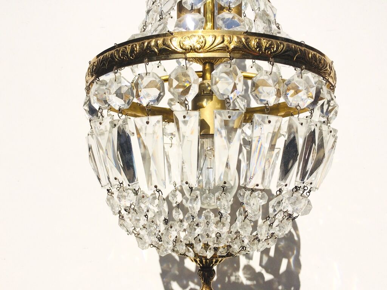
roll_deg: +0.3
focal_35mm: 29
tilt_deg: +4.1
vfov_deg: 48.2
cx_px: 194
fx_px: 324
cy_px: 145
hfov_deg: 61.7
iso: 32
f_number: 2.2
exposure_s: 1/5882
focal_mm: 4.15
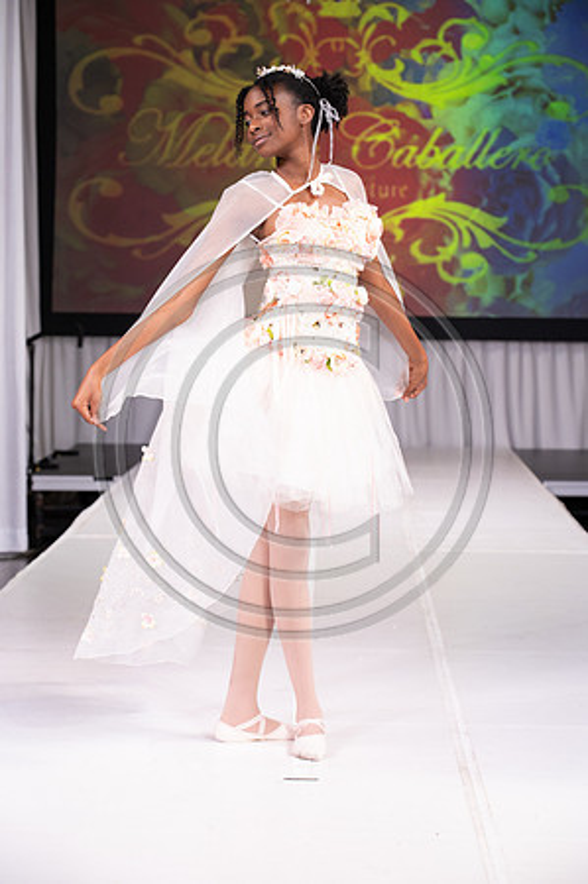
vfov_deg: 22.2
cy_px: 442
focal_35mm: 92
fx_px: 2259
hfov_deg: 14.8
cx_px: 294
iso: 2000
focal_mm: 92
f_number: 5.6
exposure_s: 1/400
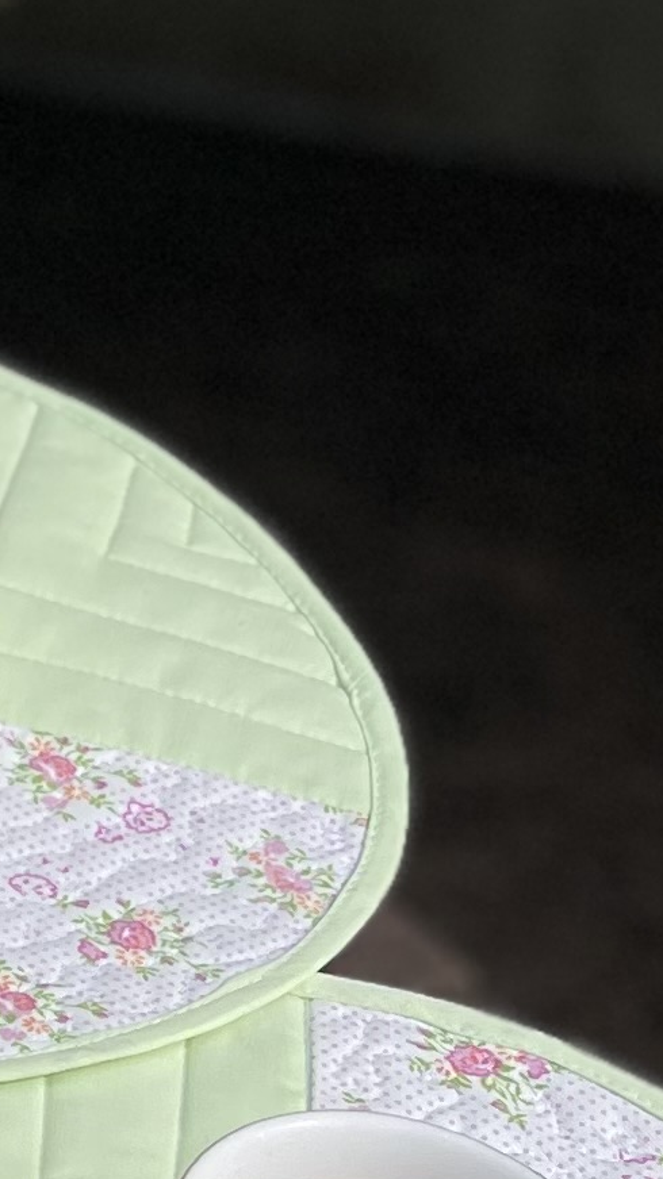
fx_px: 4097
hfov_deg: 8.4
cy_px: 829
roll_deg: -6.0
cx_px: -942
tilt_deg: -38.4
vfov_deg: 16.3
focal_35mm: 131
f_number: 1.6
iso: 50
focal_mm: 5.1
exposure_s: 1/13514
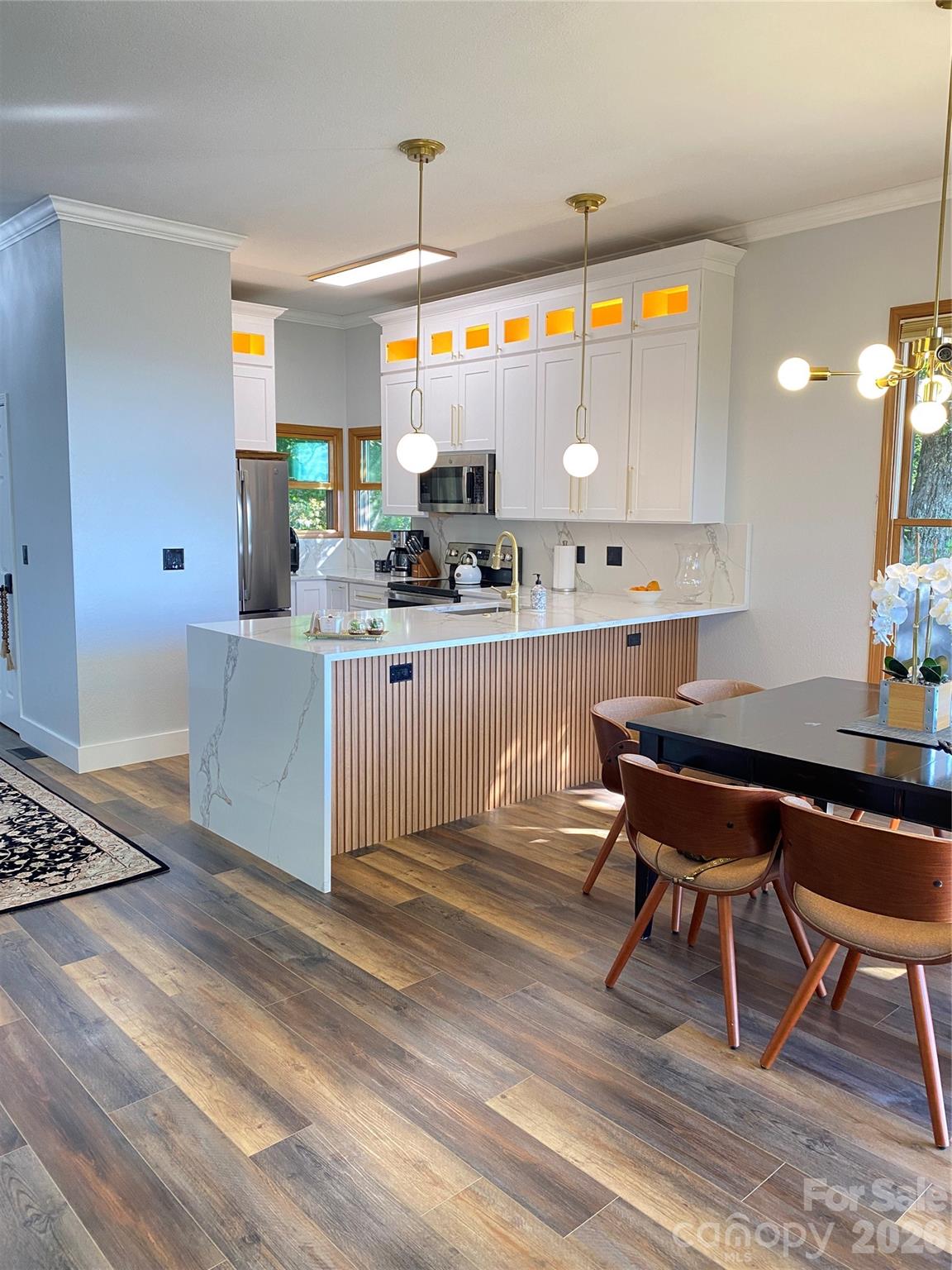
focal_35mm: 26
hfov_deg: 53.1
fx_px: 953
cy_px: 635
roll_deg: -1.1
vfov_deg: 67.3
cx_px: 476
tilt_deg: -6.7
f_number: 1.8
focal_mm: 4.25
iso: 100
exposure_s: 1/60
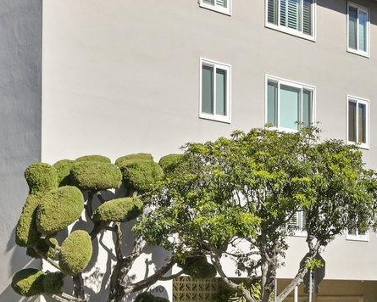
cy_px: 77
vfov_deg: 18.8
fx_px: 904
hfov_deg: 23.3
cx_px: 93
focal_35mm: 81
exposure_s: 1/1250
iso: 400
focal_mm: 21.5
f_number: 11
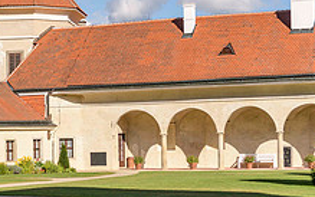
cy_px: 123
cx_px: 73
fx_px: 884
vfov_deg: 12.7
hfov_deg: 20.0
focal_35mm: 103
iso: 64
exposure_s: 1/640
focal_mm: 38
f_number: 5.6
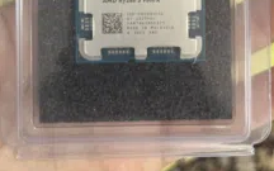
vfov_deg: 21.7
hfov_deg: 39.5
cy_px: -76
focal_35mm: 51
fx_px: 381
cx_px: 147
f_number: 1.5
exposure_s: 1/50
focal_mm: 5.7
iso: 250
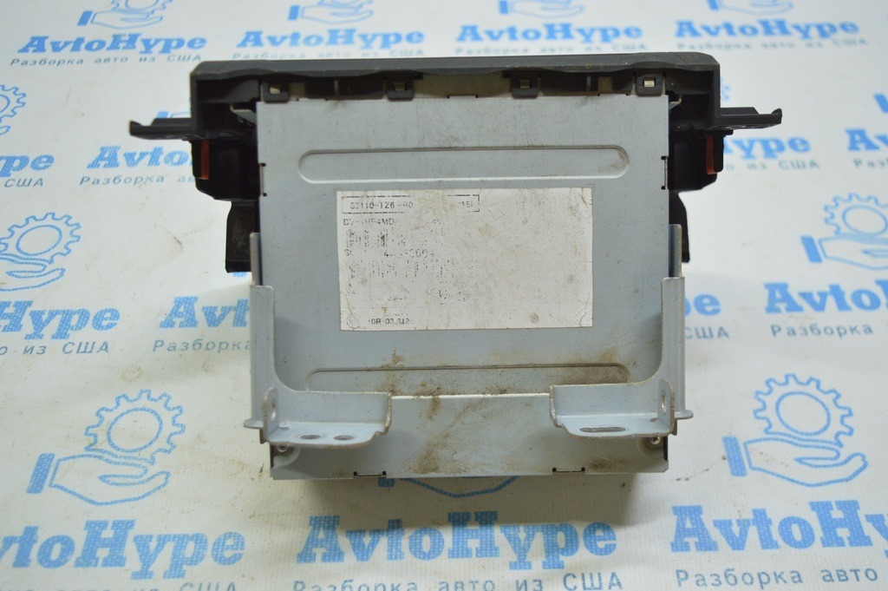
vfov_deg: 36.8
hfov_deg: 53.2
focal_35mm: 36
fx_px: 887
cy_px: 296
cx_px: 444
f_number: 4
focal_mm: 24
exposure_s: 1/60
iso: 400
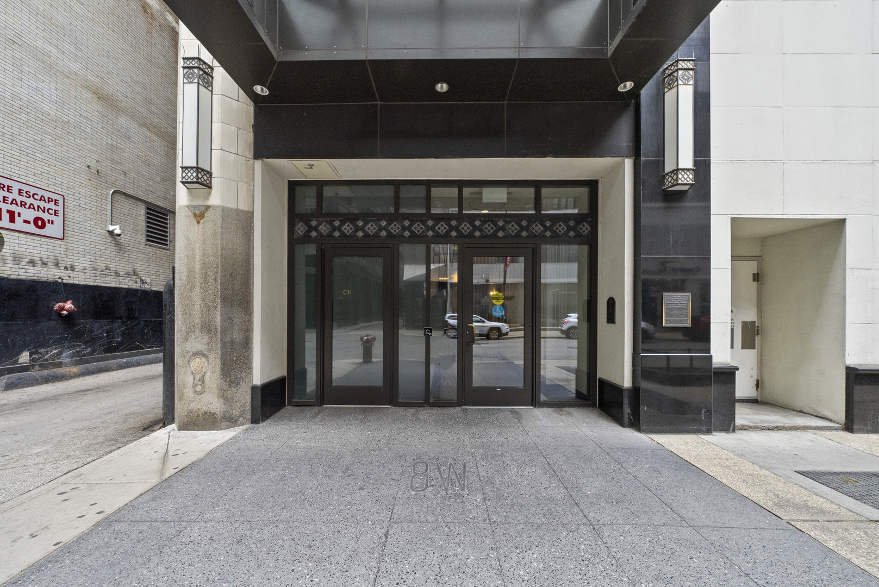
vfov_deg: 90.1
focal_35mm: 12
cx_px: 440
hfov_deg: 112.6
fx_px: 293
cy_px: 294
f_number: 11
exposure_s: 1/125
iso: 1250
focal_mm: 12
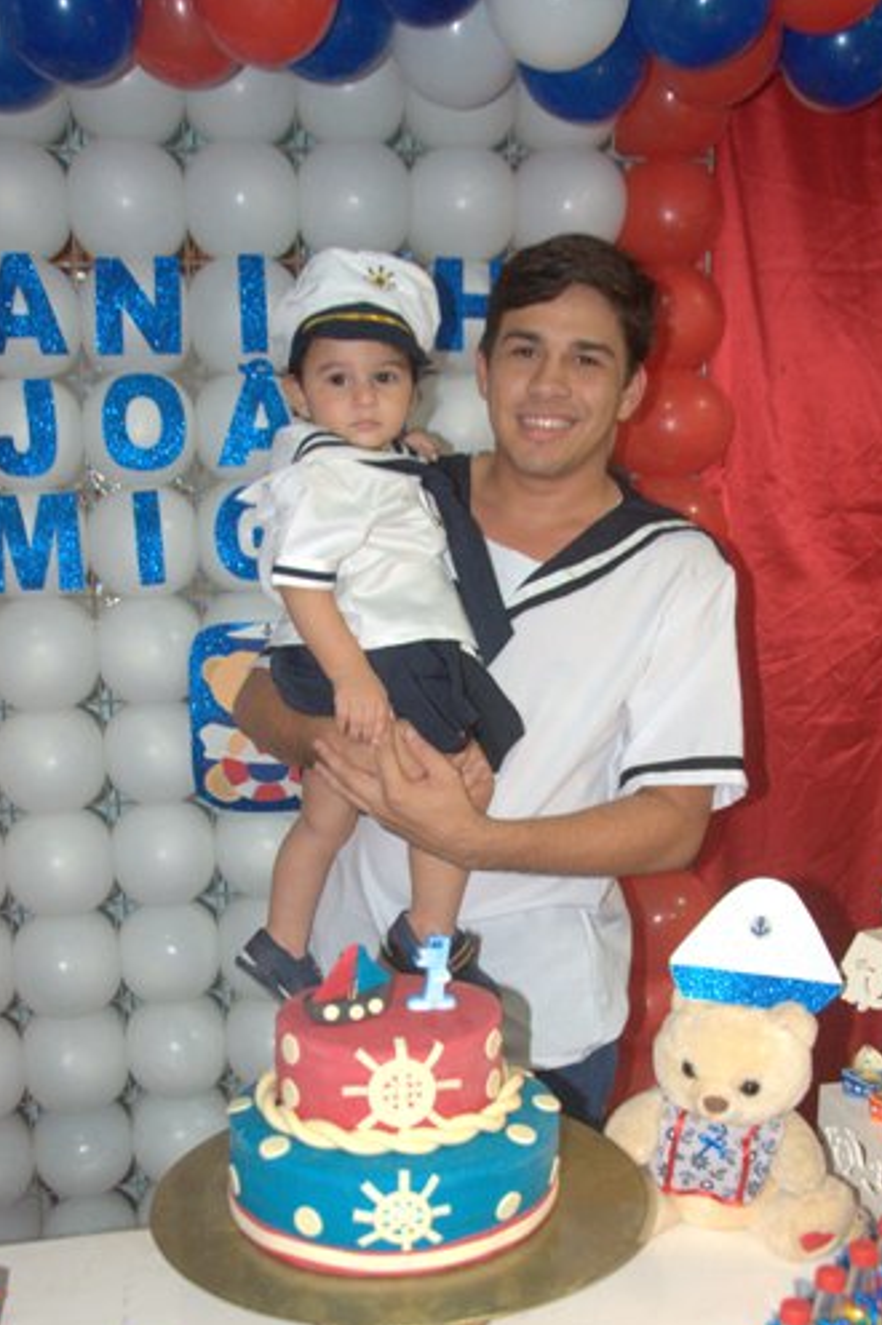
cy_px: 764
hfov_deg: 32.9
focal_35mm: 41
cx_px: 457
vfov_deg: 47.6
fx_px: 1496
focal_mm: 21
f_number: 4
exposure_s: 1/60
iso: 800
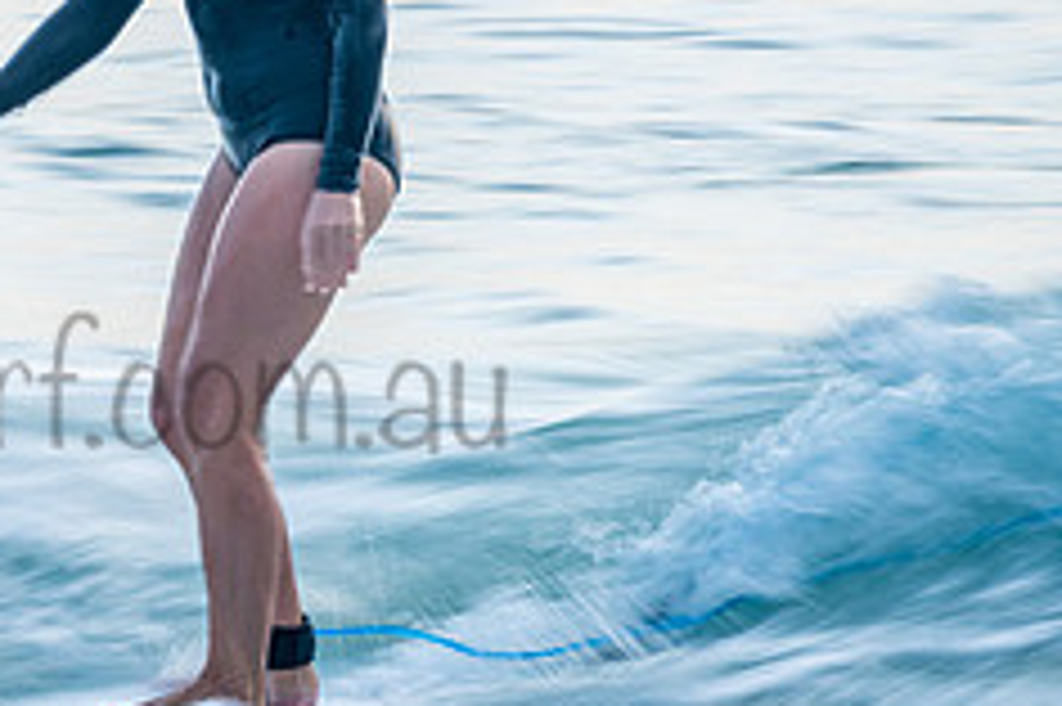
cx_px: 32
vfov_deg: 1.1
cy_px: 344
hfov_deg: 1.7
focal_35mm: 1231
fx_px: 36288
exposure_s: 1/20
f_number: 18
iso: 31
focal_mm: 500
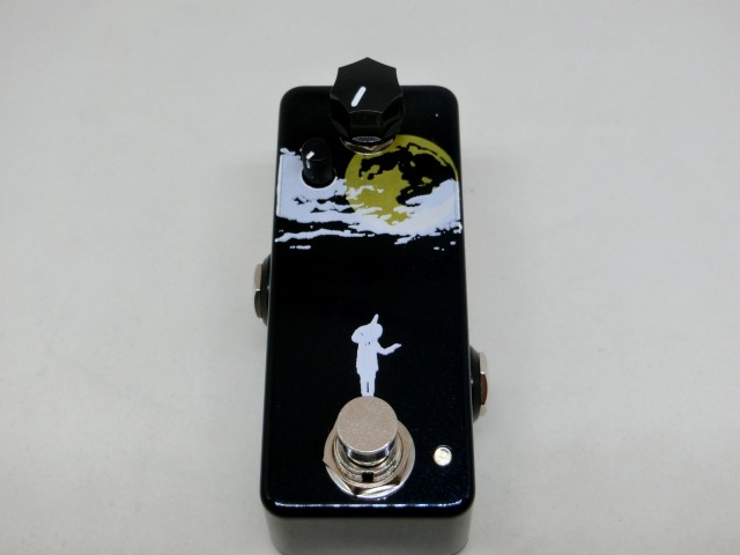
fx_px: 1112
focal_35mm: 52
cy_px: 278
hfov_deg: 36.8
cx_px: 370
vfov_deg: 28.0
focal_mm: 9.3
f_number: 4.7
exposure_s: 1/125
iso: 200
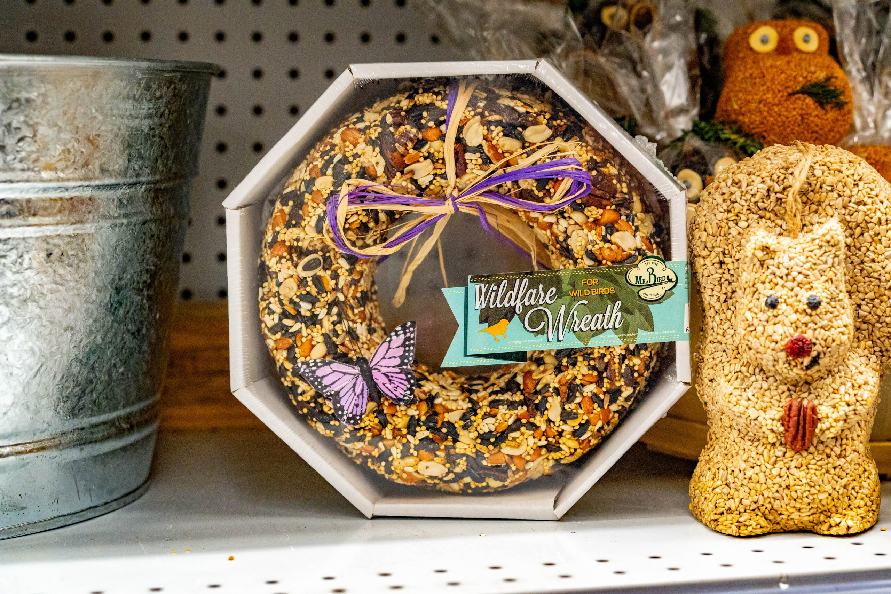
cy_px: 297
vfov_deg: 17.7
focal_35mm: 77
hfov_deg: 26.3
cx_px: 446
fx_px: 1906
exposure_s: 1/250
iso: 5000
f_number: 4.5
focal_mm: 77
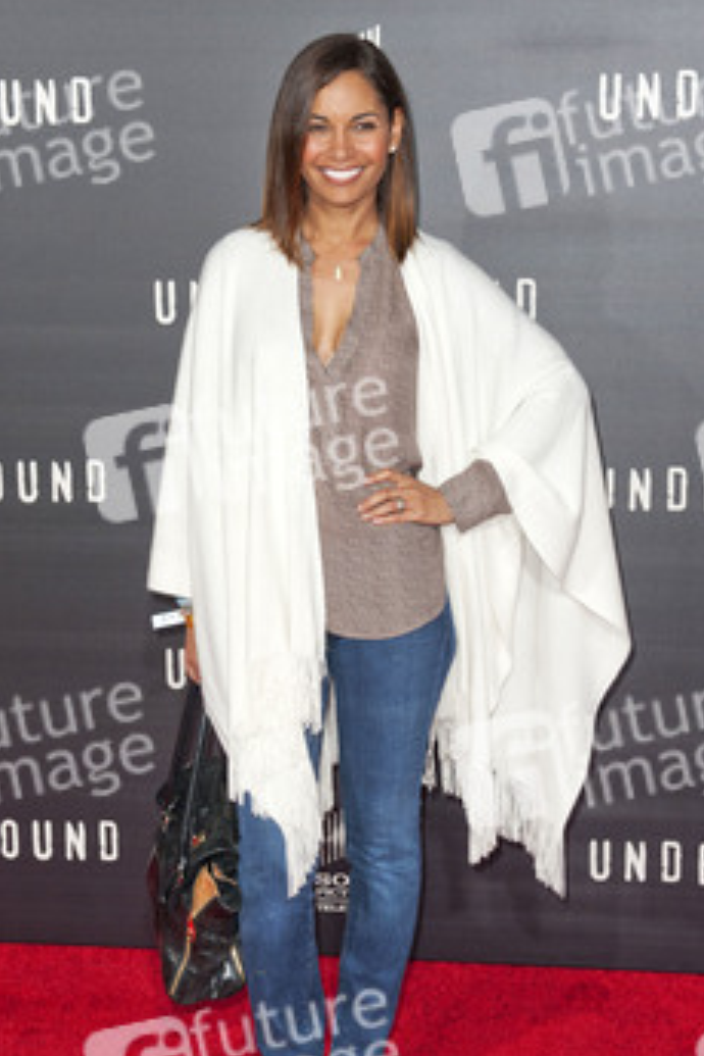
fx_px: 1701
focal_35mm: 58
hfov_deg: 23.4
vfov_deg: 34.4
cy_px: 603
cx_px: 332
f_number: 4.5
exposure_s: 1/400
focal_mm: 50
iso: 800
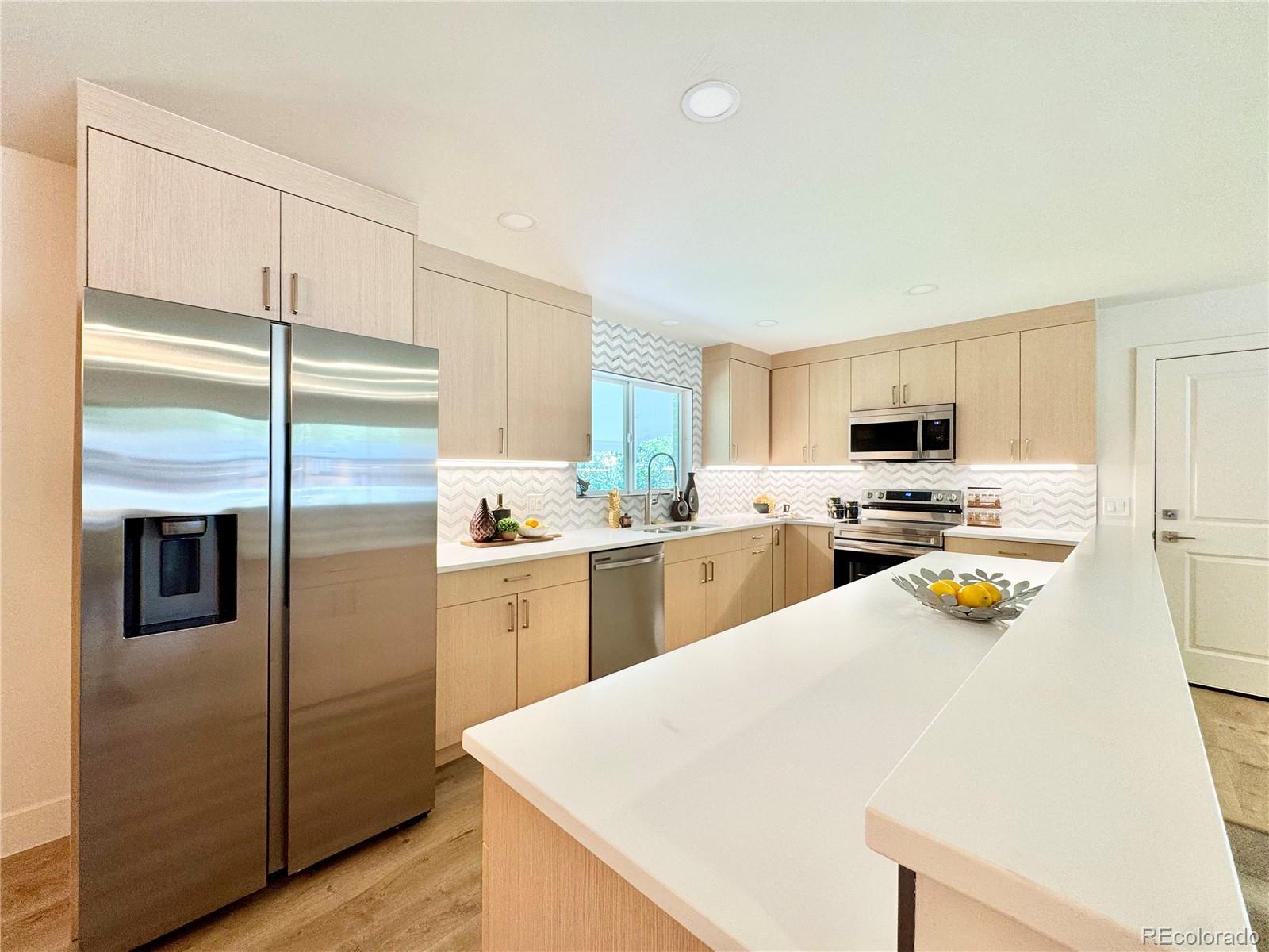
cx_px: 634
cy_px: 476
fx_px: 513
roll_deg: -0.4
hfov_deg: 102.1
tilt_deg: -1.5
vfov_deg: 85.7
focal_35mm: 14
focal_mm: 2.22
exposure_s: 1/120
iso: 125
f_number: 2.2
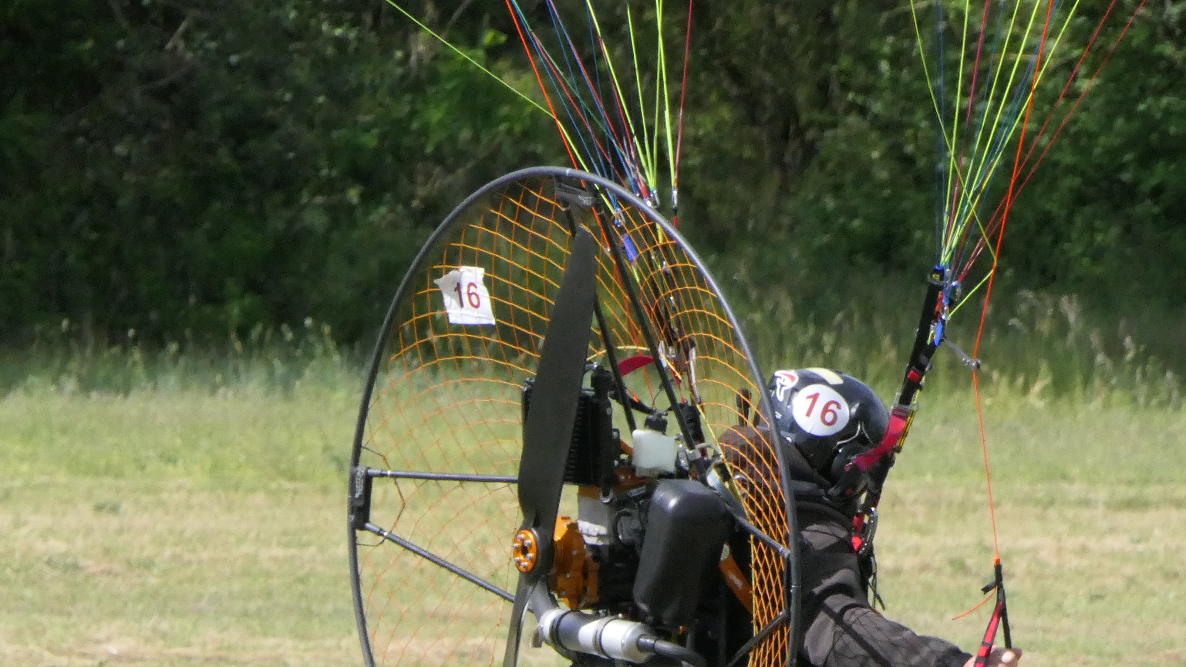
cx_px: 873
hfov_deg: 2.6
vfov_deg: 1.4
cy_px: 633
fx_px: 26481
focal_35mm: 842
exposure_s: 1/4000
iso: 2500
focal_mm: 172.8
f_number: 9
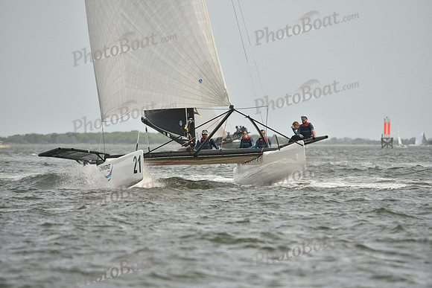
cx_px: 216
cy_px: 144
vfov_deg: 3.4
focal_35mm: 400
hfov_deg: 5.2
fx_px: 4801
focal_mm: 400
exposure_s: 1/1600
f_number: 5.6
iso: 320
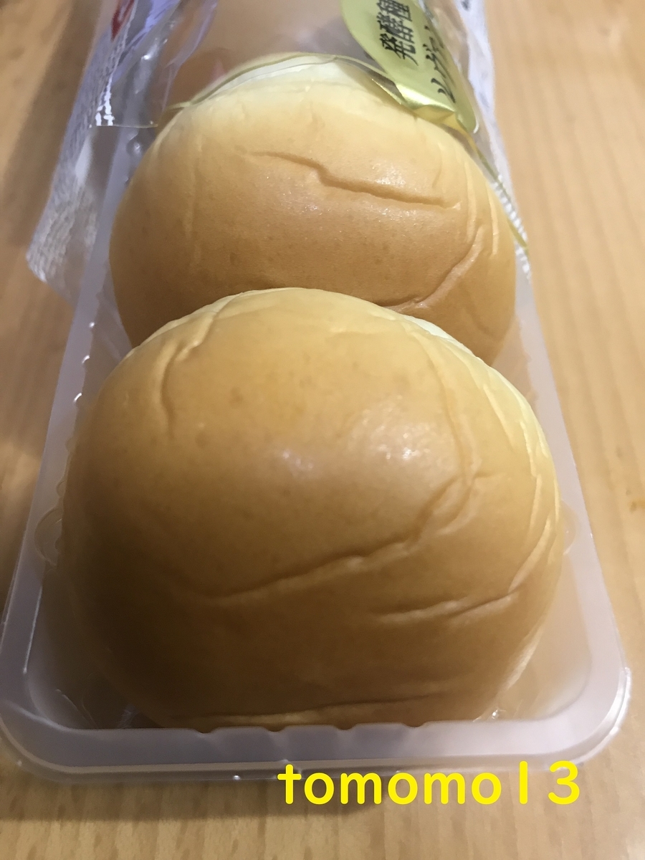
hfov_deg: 49.7
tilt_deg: -54.0
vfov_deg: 63.4
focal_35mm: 28
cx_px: 322
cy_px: 430
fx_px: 696
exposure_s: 1/15
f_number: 1.8
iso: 50
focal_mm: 3.99
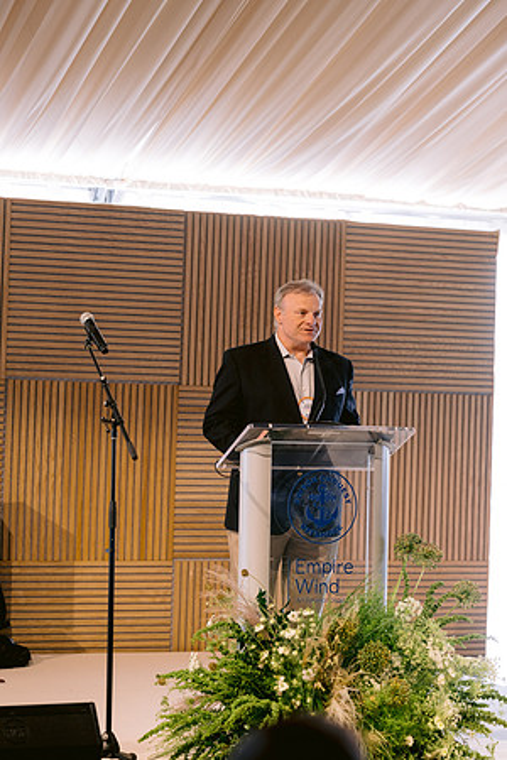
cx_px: 254
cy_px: 380
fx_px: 1795
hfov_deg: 16.1
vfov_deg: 23.9
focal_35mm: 85
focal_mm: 85
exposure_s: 1/160
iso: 800
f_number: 2.8
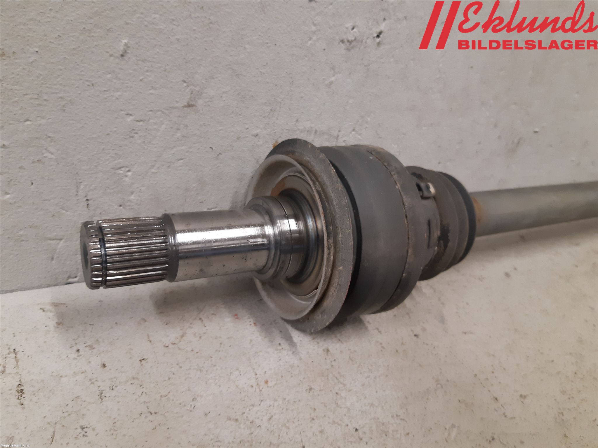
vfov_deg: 53.1
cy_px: 224
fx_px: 449
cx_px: 299
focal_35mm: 26
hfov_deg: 67.3
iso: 200
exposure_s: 1/50
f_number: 1.7
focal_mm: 3.93
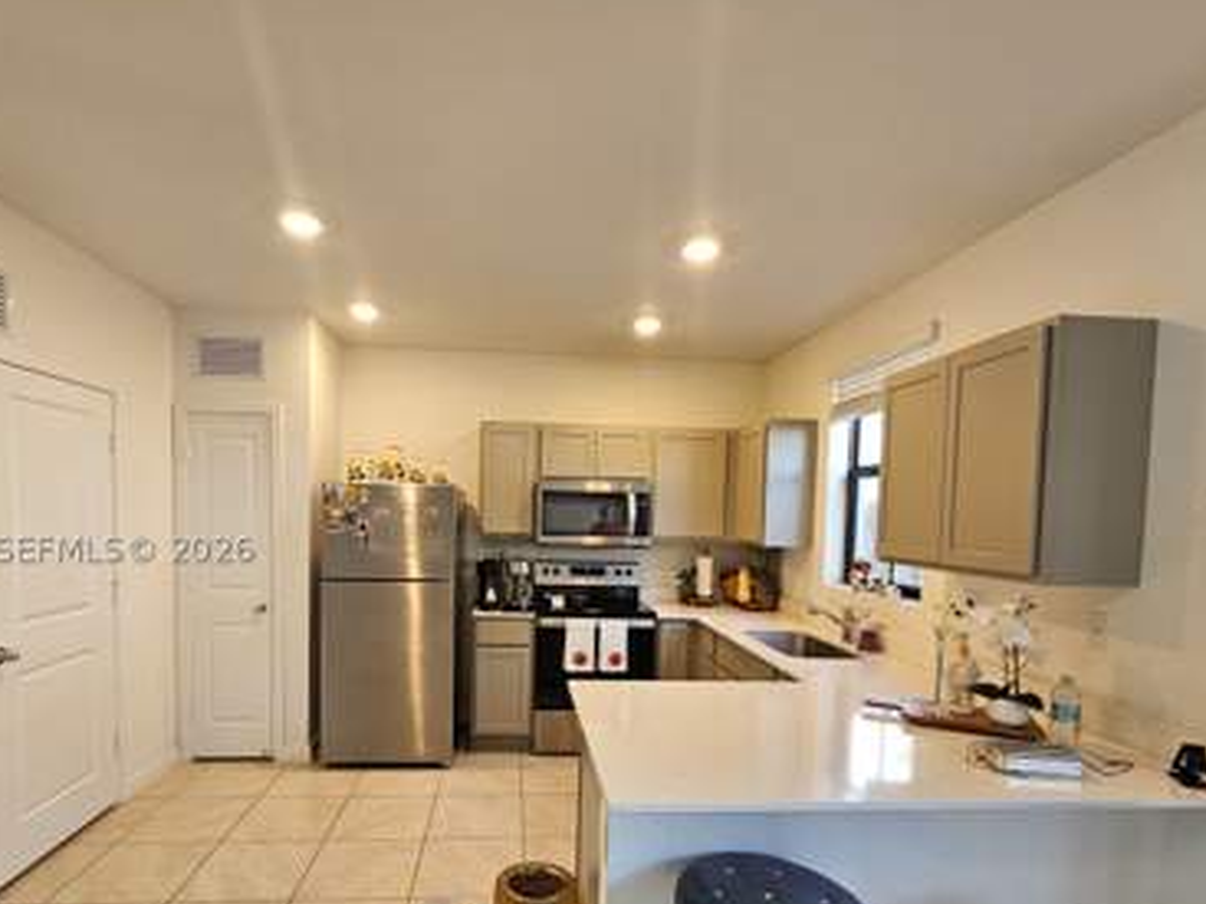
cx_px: 555
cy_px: 549
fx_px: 592
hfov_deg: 90.9
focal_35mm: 17
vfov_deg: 73.8
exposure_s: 1/60
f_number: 2.2
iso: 125
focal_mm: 2.2
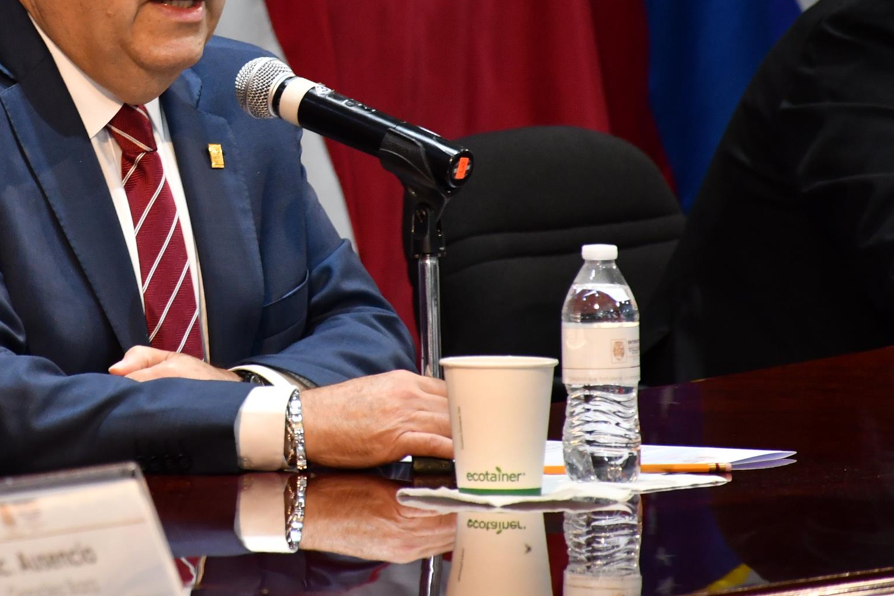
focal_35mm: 382
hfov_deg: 5.4
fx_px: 9486
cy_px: 86
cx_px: 116
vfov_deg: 3.6
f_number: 5.6
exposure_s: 1/80
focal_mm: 140
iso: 1250
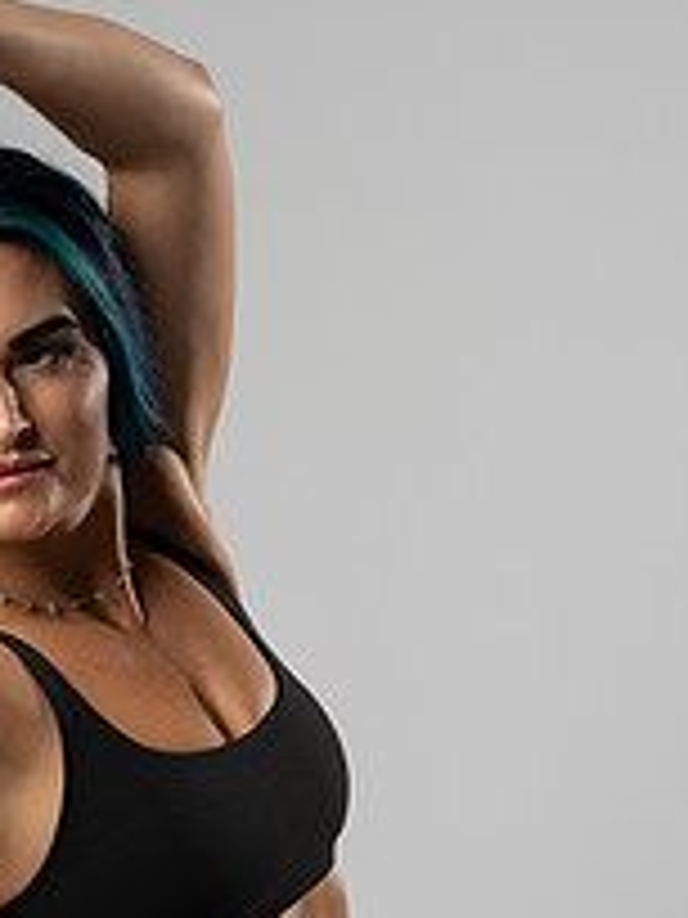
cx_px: 234
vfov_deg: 11.0
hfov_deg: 8.2
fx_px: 4770
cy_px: 504
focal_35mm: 180
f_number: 3.2
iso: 200
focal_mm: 85
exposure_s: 1/160
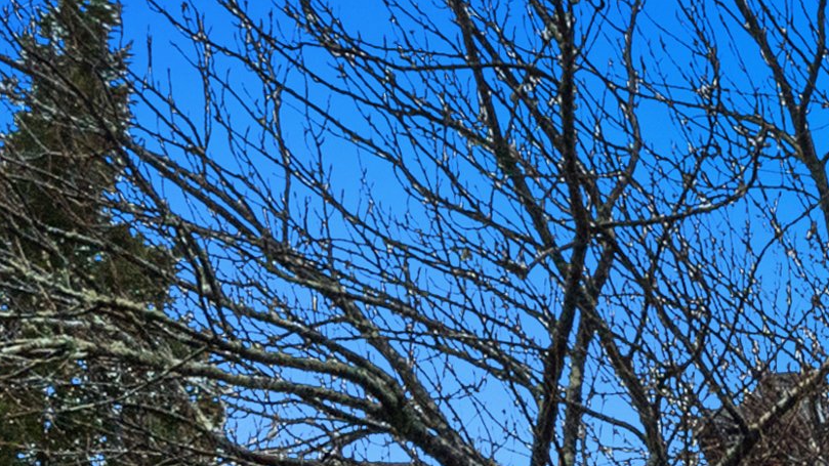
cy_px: 425
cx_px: 2008
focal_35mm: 209
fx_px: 4594
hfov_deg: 9.2
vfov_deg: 5.8
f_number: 11
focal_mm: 27.5
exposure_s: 3
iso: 400
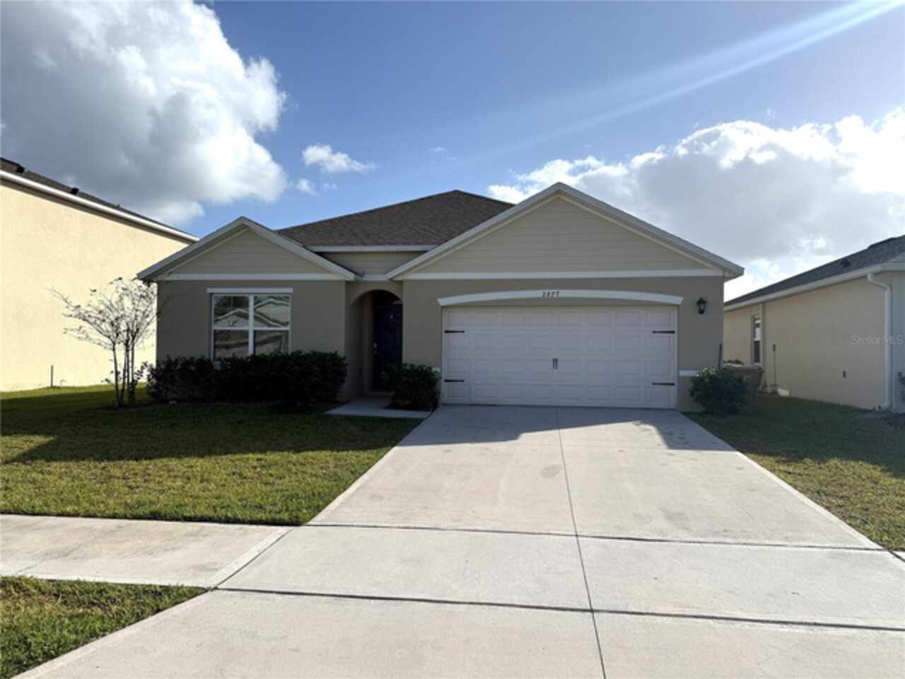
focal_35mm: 24
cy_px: 340
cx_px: 452
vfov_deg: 56.8
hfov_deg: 71.6
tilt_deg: +1.7
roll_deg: -0.6
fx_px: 627
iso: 80
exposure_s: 1/8130
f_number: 1.78
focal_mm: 6.76
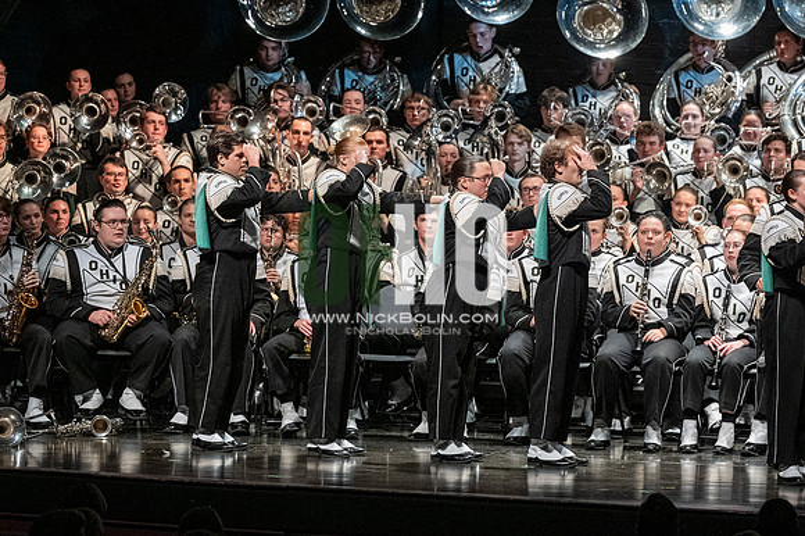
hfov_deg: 9.2
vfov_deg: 6.1
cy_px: 268
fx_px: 5028
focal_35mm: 225
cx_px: 402
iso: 4000
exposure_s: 1/500
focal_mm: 150
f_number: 4
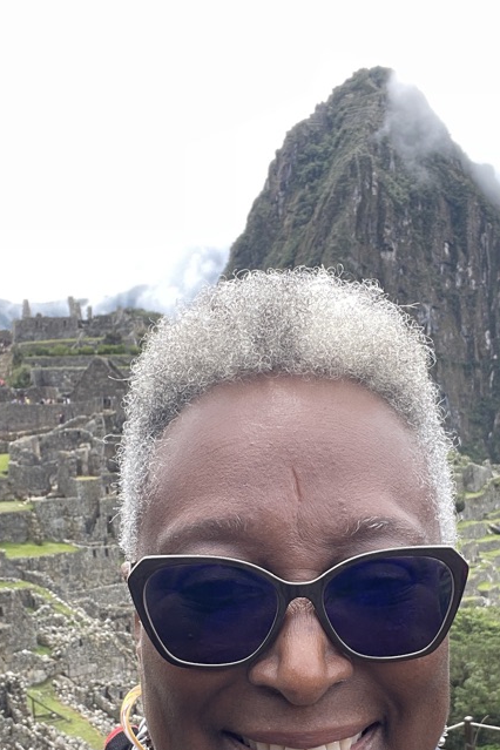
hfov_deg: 26.9
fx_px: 1042
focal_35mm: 50
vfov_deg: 38.4
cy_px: 580
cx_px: 313
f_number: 2.2
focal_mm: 2.71
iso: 25
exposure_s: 1/121
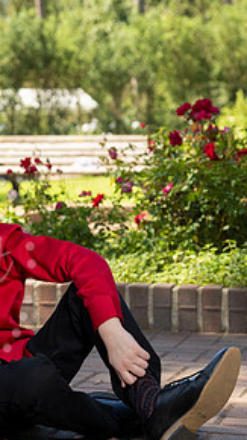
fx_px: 1515
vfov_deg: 16.5
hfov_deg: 9.1
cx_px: -109
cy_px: 266
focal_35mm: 130
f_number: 5
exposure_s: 1/200
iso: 500
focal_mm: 62
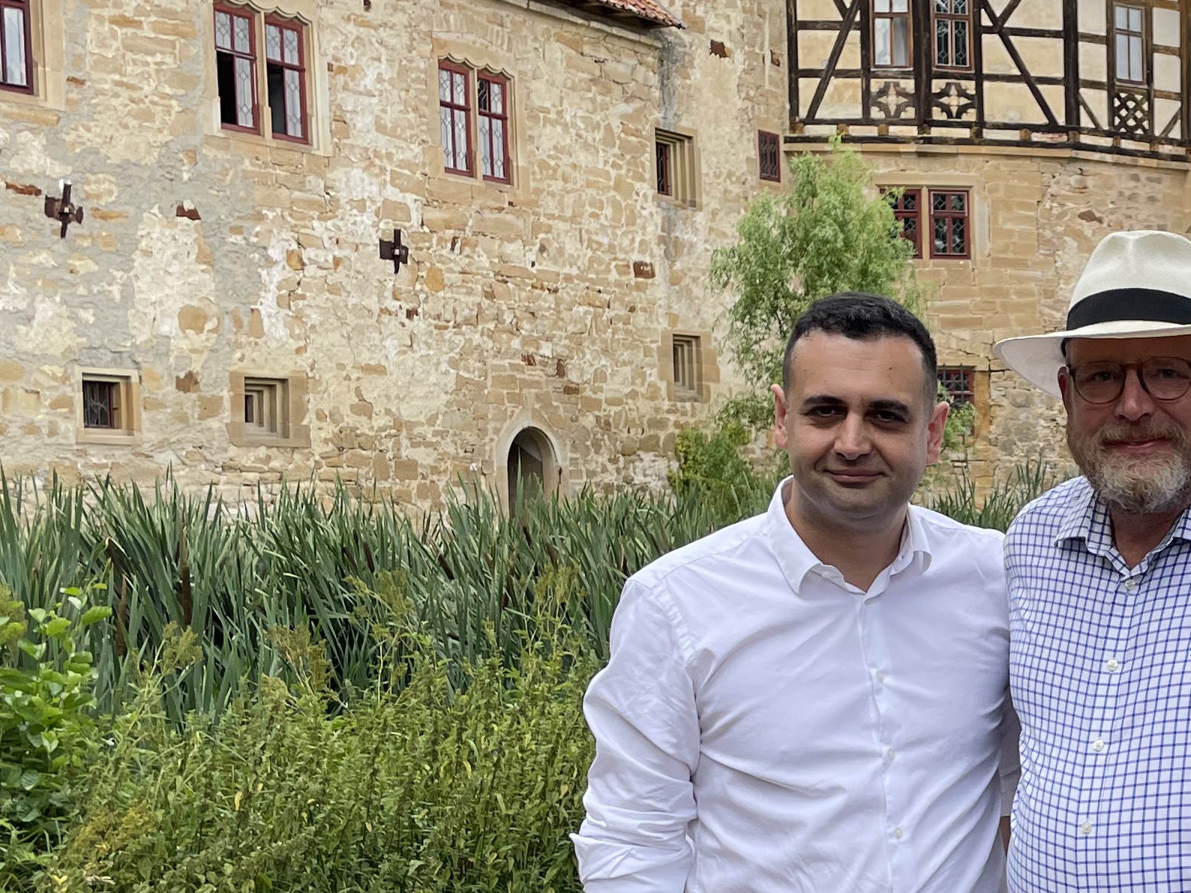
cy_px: 694
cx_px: 1268
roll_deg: +0.9
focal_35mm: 66
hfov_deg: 27.2
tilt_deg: -4.0
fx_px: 2271
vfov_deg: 22.0
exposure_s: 1/1221
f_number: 1.6
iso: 32
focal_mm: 4.2
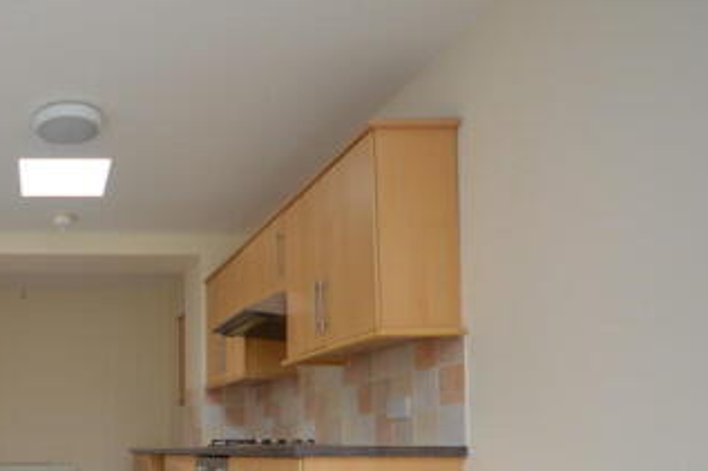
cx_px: 29
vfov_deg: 39.1
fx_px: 609
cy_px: 429
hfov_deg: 50.8
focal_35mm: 31
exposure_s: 1/60
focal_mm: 10
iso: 400
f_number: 4
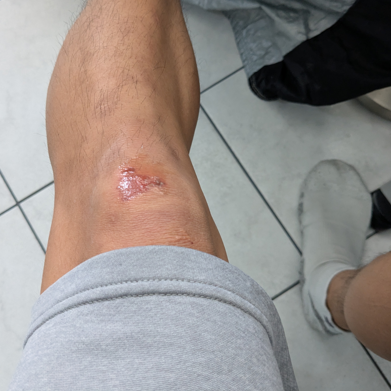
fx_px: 447
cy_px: 178
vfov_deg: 47.2
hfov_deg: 47.1
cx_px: 170
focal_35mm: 35
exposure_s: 1/24
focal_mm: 4.38
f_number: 1.73
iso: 188
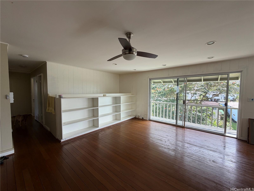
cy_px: 96
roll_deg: +0.2
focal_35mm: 14
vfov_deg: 85.7
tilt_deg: -2.8
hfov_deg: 102.1
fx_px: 103
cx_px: 127
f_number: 2.2
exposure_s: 1/121
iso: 64
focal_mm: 2.22
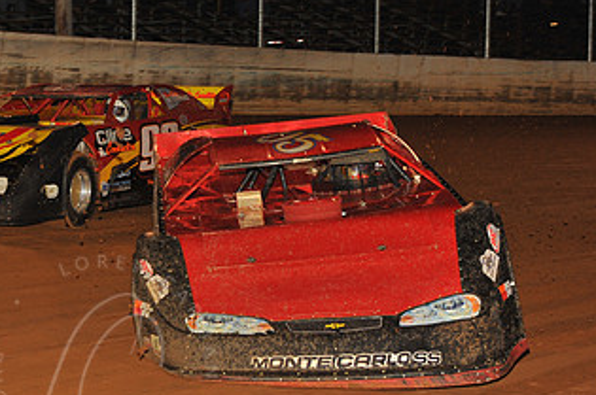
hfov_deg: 15.8
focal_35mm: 129
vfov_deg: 10.6
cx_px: 102
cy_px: 195
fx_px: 2132
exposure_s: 1/320
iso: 640
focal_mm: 70
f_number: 7.1
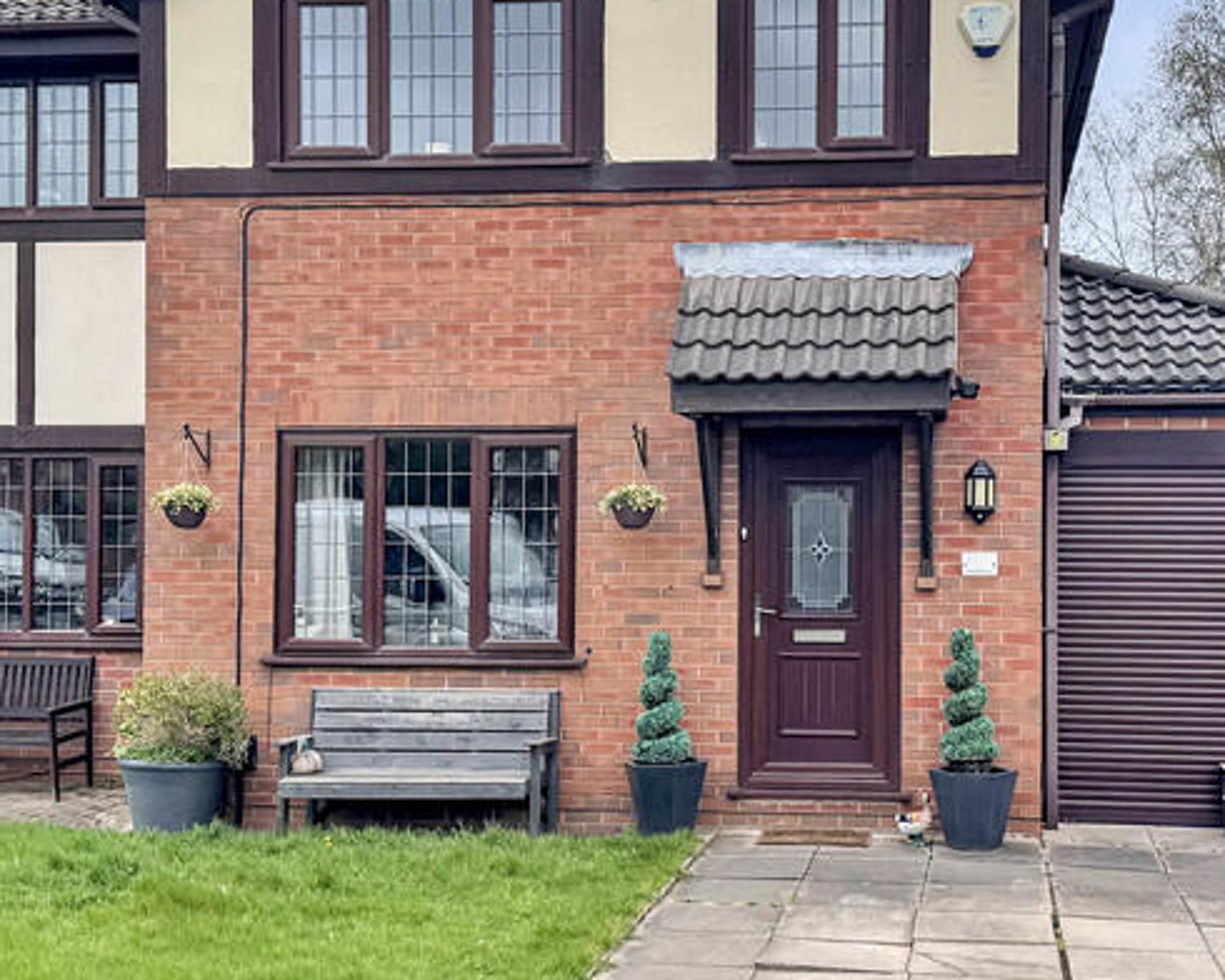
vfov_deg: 30.7
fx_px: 1777
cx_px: 772
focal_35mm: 49
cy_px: 382
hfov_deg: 37.8
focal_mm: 6.76
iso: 80
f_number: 1.78
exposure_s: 1/1094
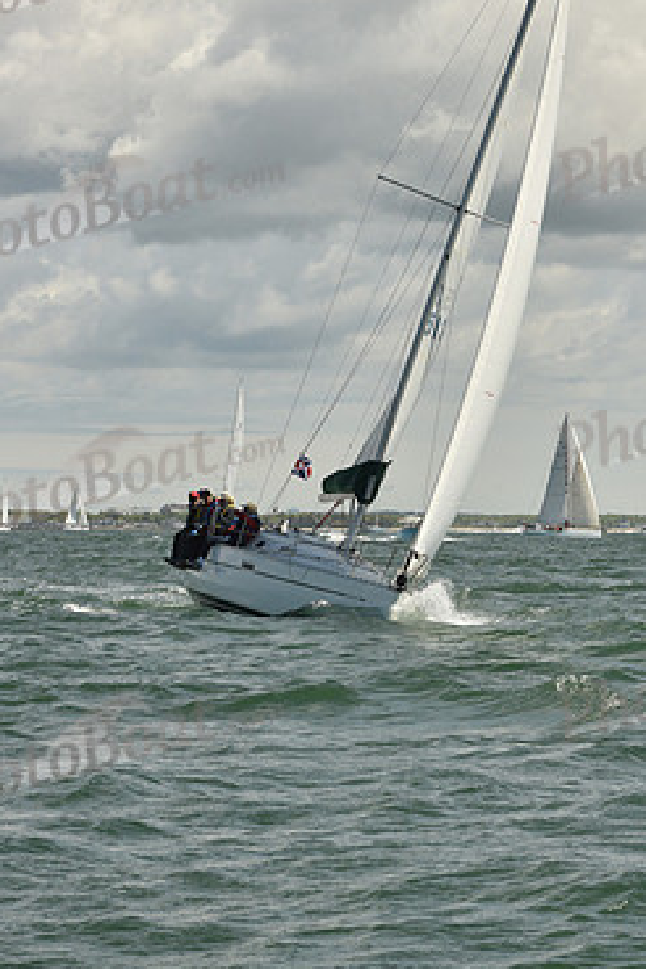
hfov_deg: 8.7
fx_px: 4226
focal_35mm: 157
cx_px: 421
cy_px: 310
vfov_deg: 13.1
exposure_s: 1/800
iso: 320
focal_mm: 100
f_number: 13
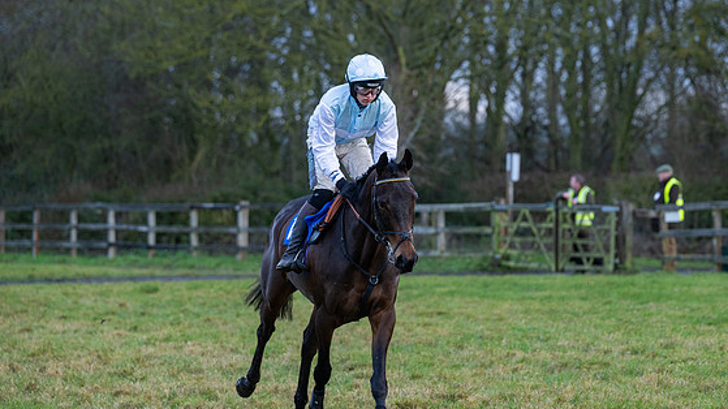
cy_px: 211
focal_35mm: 190
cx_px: 378
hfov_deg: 11.3
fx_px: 3666
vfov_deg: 6.4
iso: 800
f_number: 4
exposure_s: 1/500
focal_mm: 150
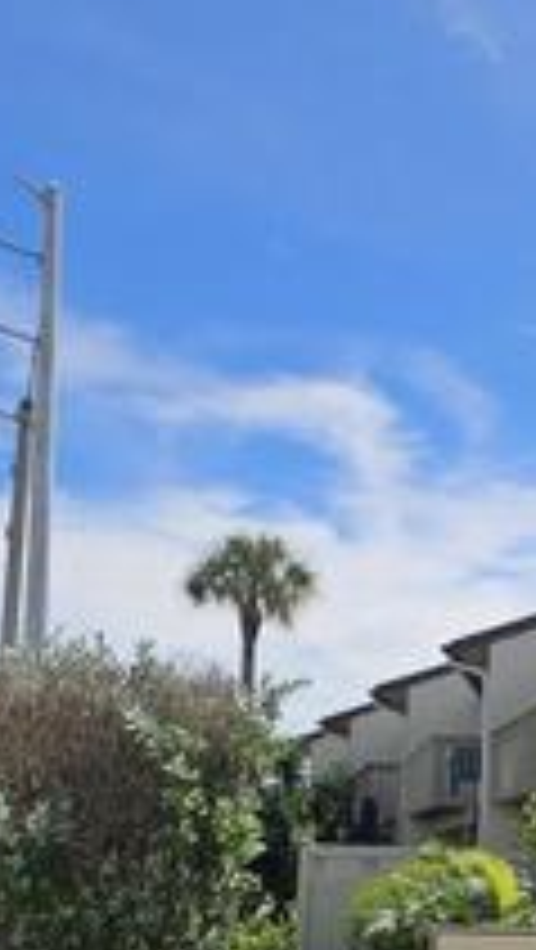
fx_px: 1437
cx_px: 680
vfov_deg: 35.2
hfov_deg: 19.6
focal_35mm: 57
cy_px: 788
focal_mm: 6.3
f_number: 1.7
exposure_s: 1/1073
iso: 10
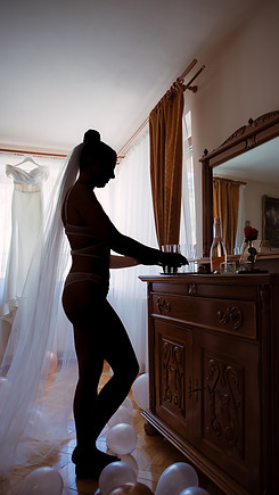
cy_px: 255
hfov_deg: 44.4
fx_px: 342
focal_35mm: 26
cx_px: 146
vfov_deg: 71.9
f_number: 3.2
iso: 800
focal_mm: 24
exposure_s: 1/200
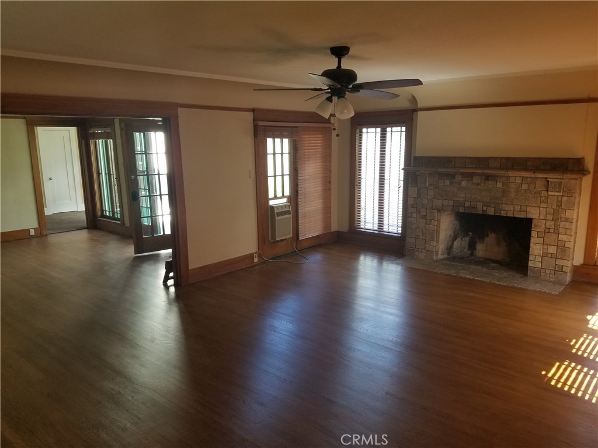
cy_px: 224
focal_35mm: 26
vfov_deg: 53.1
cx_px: 299
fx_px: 449
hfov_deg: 67.3
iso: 100
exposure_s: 1/60
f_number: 1.7
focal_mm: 4.2
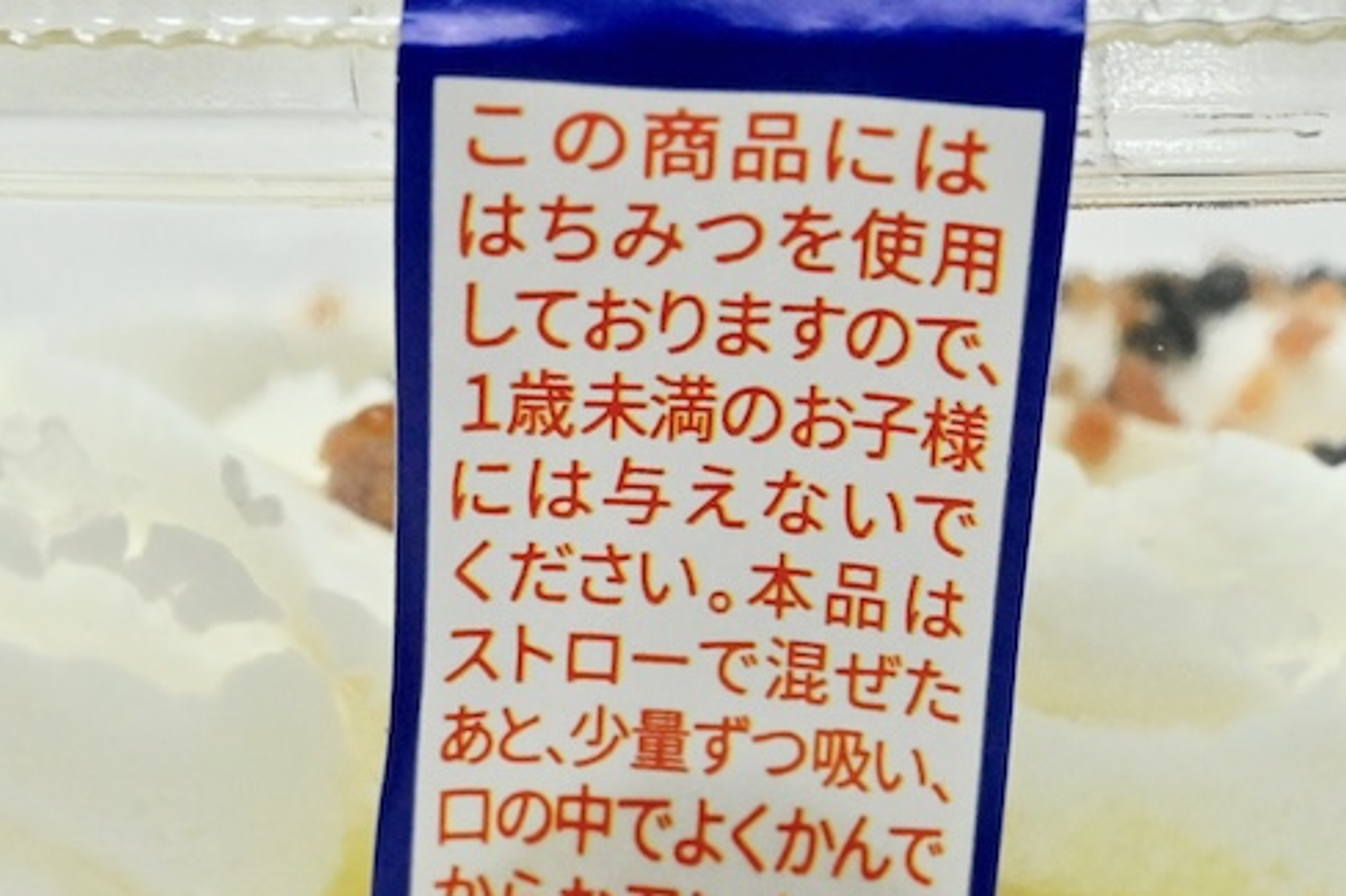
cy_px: 790
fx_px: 4597
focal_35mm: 123
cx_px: 883
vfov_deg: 11.1
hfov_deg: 16.6
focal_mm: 60
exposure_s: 1/100
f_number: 16
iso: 6400
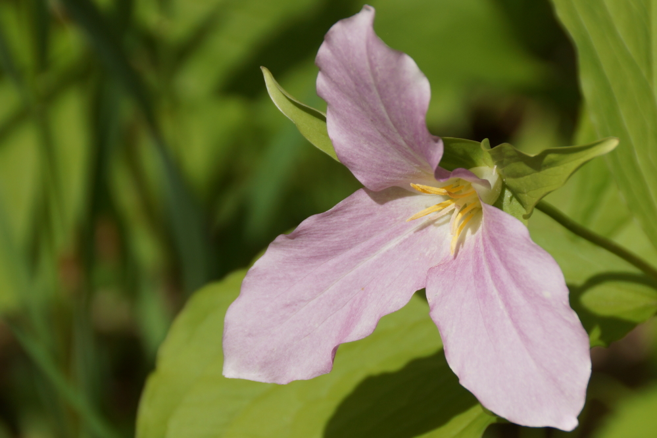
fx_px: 4599
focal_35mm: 252
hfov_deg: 8.2
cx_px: 328
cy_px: 219
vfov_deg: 5.5
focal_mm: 120
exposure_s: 1/250
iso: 100
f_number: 7.1
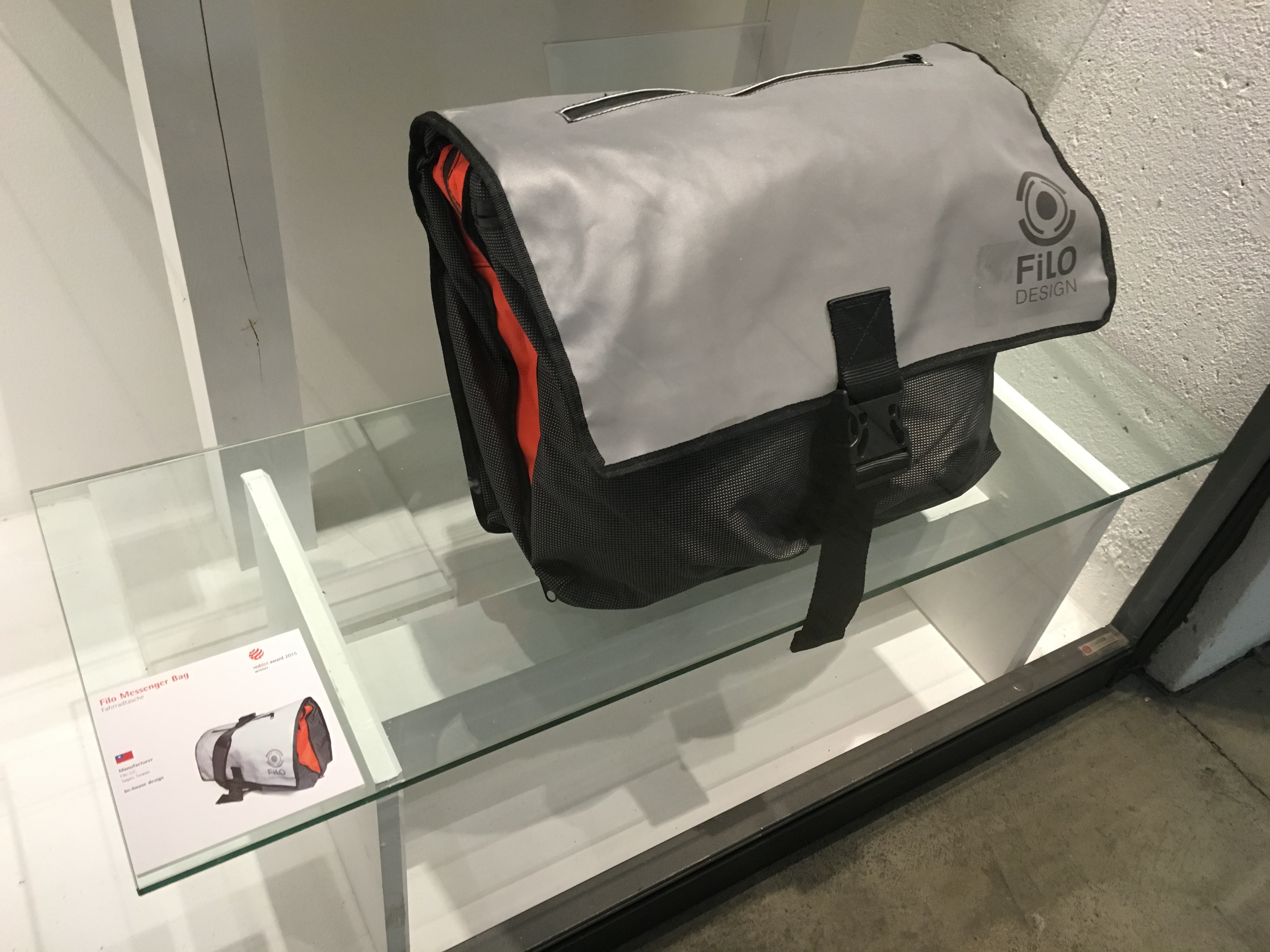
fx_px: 1064
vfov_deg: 48.2
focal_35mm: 29
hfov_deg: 61.7
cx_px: 635
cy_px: 476
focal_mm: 4.15
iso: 160
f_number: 2.2
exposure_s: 1/33
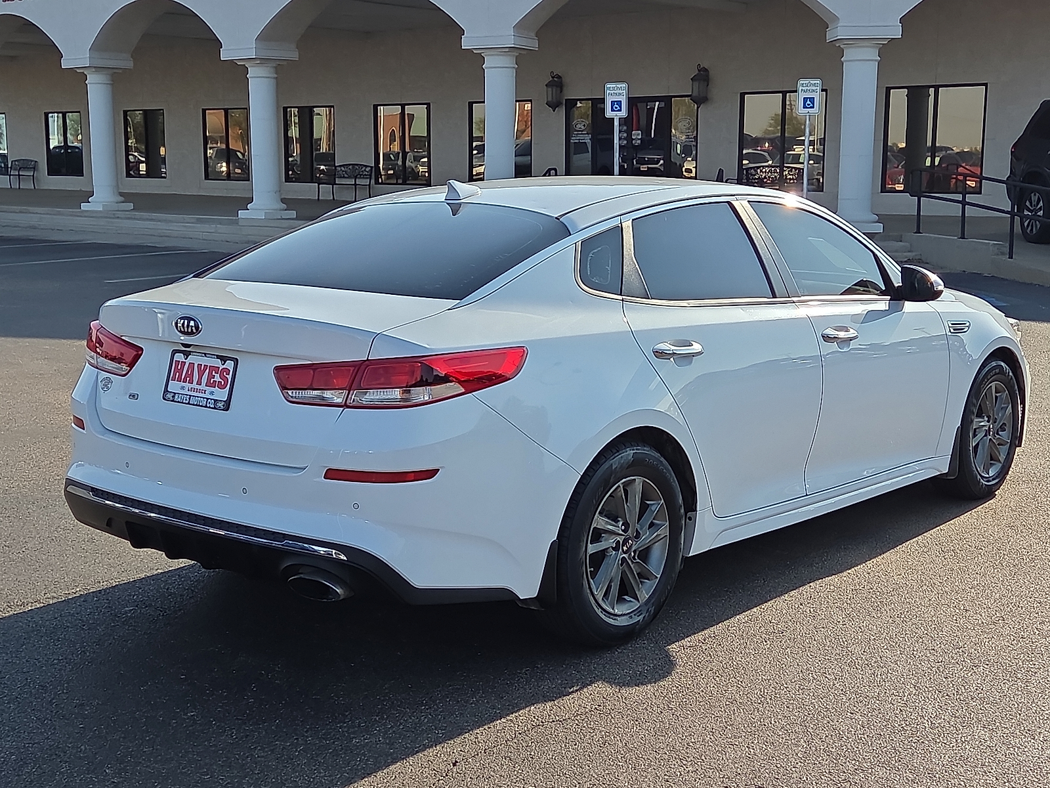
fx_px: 1456
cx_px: 525
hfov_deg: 39.7
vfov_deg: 30.3
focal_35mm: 48
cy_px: 394
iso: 25
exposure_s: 1/1250
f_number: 1.8
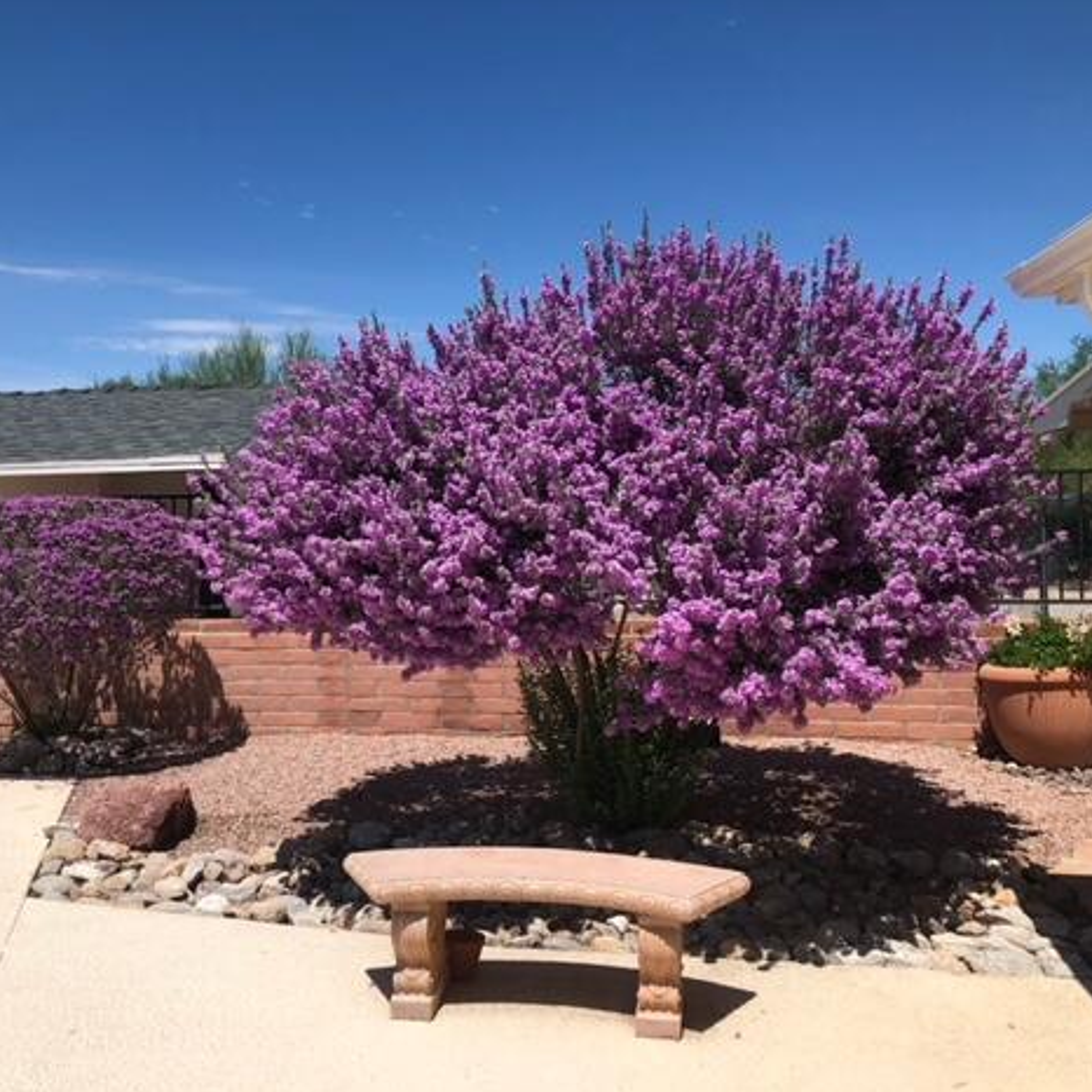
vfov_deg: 48.4
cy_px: 539
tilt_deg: -1.9
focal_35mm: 34
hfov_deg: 48.3
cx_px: 464
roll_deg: +1.1
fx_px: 1213
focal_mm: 3.99
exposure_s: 1/2315
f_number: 1.8
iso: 20
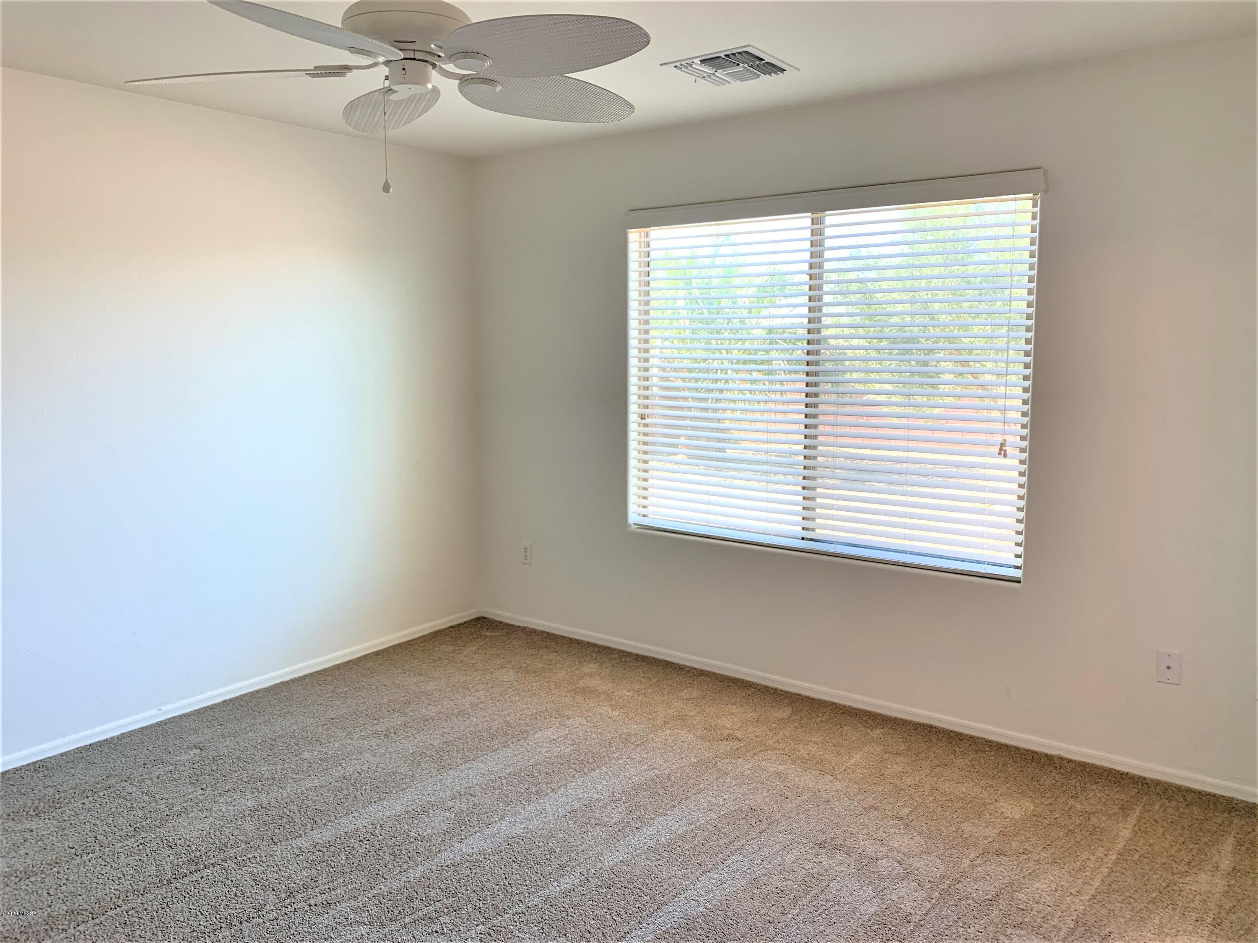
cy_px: 472
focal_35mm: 26
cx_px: 629
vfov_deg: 53.1
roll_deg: -0.9
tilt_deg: -6.5
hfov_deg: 67.3
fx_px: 945
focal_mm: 4.25
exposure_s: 1/120
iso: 64
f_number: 1.8
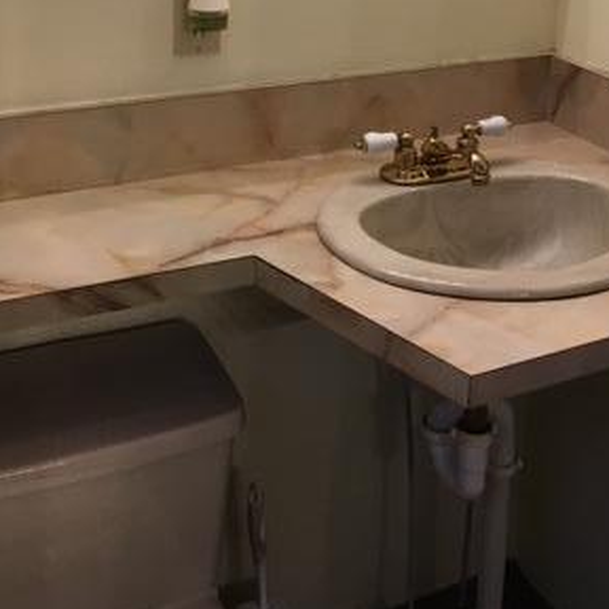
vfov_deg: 28.1
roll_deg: -2.1
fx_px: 1135
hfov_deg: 30.0
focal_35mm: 57
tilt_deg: -13.9
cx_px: 300
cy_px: -8
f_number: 2.2
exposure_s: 1/30
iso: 32
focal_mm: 4.15
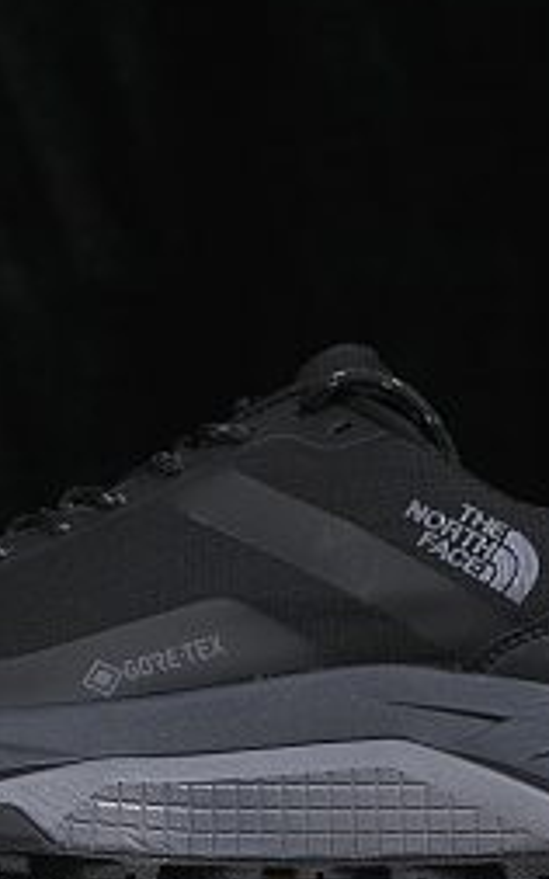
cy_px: 530
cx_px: 247
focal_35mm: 151
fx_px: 3617
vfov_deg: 13.8
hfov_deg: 8.7
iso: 160
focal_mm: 50
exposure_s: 1/60
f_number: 6.3
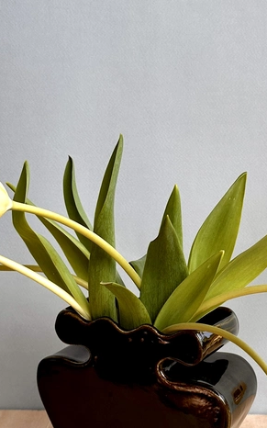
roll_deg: -0.3
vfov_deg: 41.4
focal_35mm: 48
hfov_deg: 26.8
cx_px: 157
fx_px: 559
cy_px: 279
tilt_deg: -16.2
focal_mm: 6.86
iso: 80
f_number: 1.78
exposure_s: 1/1157
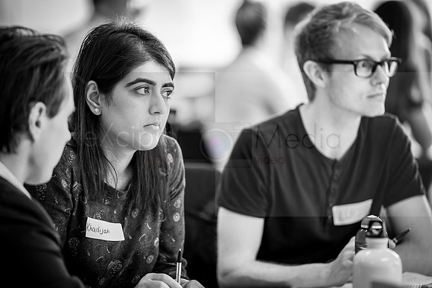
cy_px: 144
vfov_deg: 7.3
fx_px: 2268
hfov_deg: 10.9
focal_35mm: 189
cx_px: 216
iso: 800
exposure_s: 1/125
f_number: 2.8
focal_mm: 189
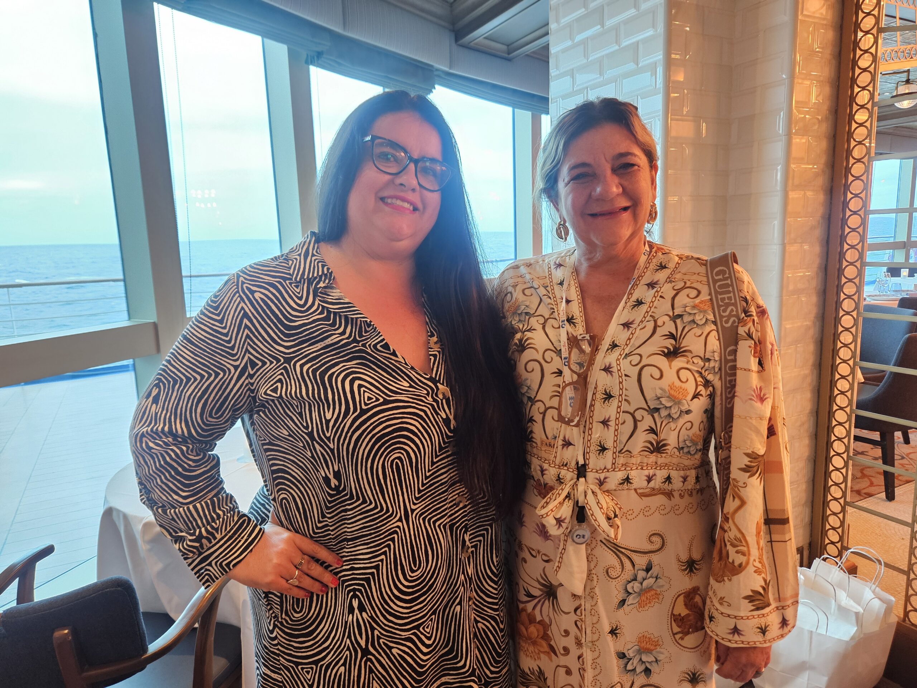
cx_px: 458
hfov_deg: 73.9
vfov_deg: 58.9
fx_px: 609
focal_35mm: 23
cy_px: 344
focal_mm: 5.4
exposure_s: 1/60
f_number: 1.8
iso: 640
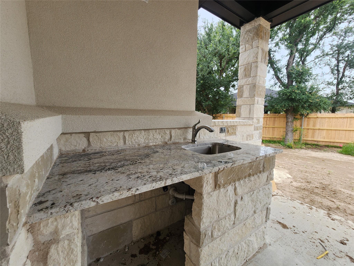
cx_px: 177
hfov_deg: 106.2
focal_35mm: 13
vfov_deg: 89.9
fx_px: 133
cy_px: 133
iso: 50
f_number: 2.2
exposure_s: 1/122
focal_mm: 2.2
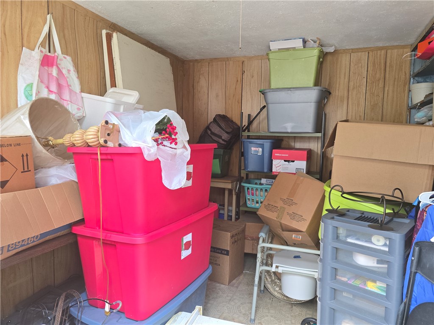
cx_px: 217
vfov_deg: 58.9
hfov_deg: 73.9
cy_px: 162
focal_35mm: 23
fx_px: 288
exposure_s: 1/120
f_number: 1.7
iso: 200
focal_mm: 6.3
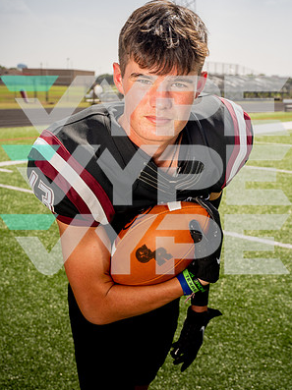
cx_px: 146
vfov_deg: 39.6
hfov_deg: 30.2
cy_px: 176
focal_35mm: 48
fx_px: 541
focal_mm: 44
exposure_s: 1/250
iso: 100
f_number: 8
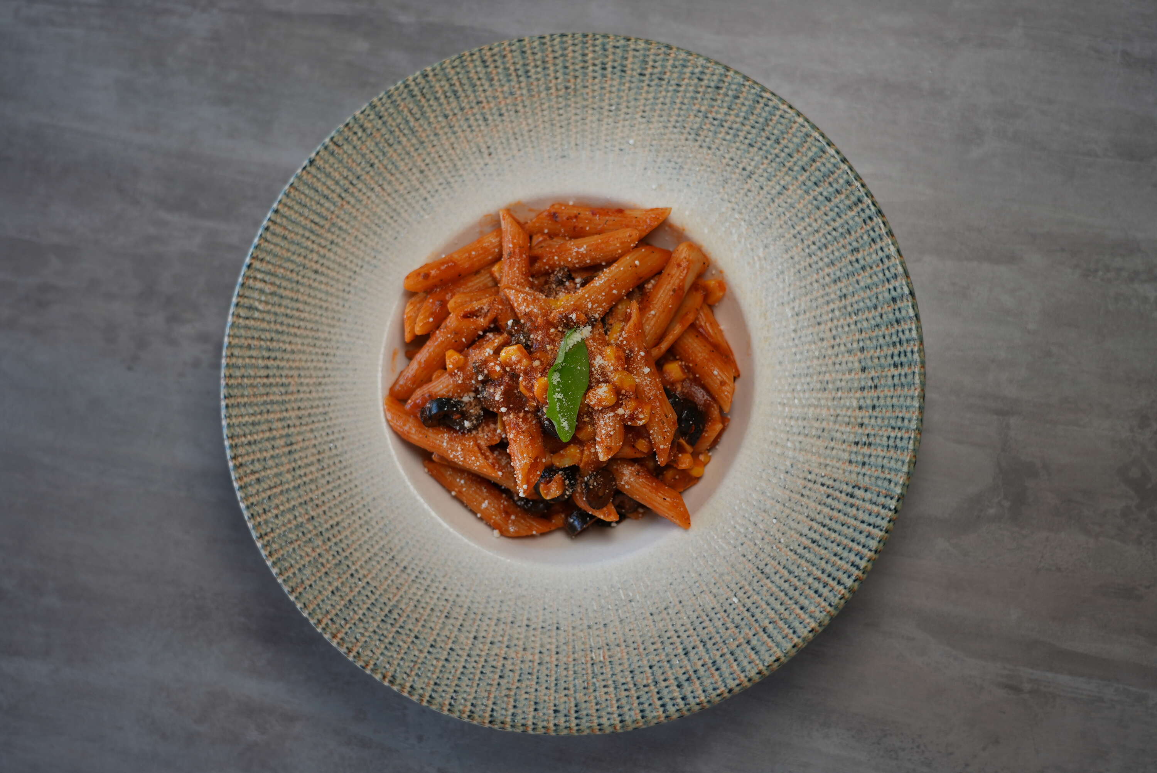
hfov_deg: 46.4
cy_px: 386
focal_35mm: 42
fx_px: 1350
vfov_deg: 31.9
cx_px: 578
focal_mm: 42
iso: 200
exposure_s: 1/160
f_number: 4
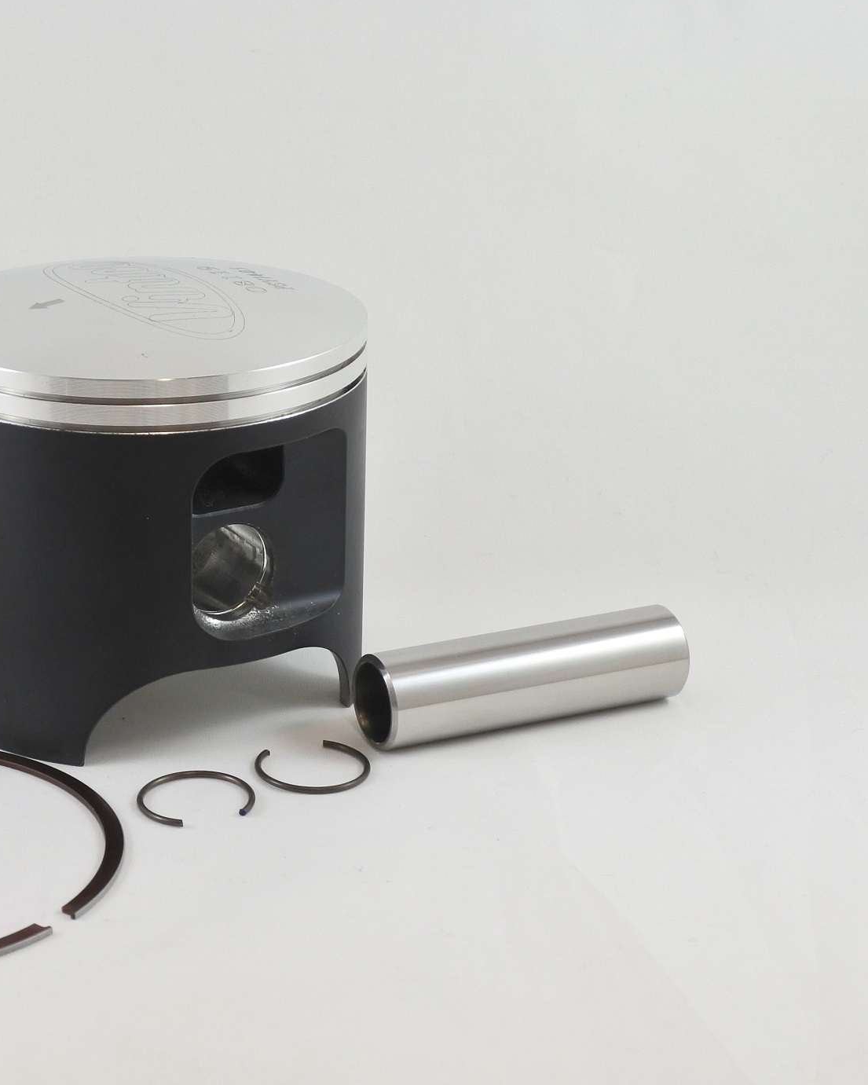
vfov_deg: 34.7
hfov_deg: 27.4
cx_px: 146
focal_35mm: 54
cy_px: 540
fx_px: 1734
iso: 400
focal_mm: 14.3
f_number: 4
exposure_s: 1/160
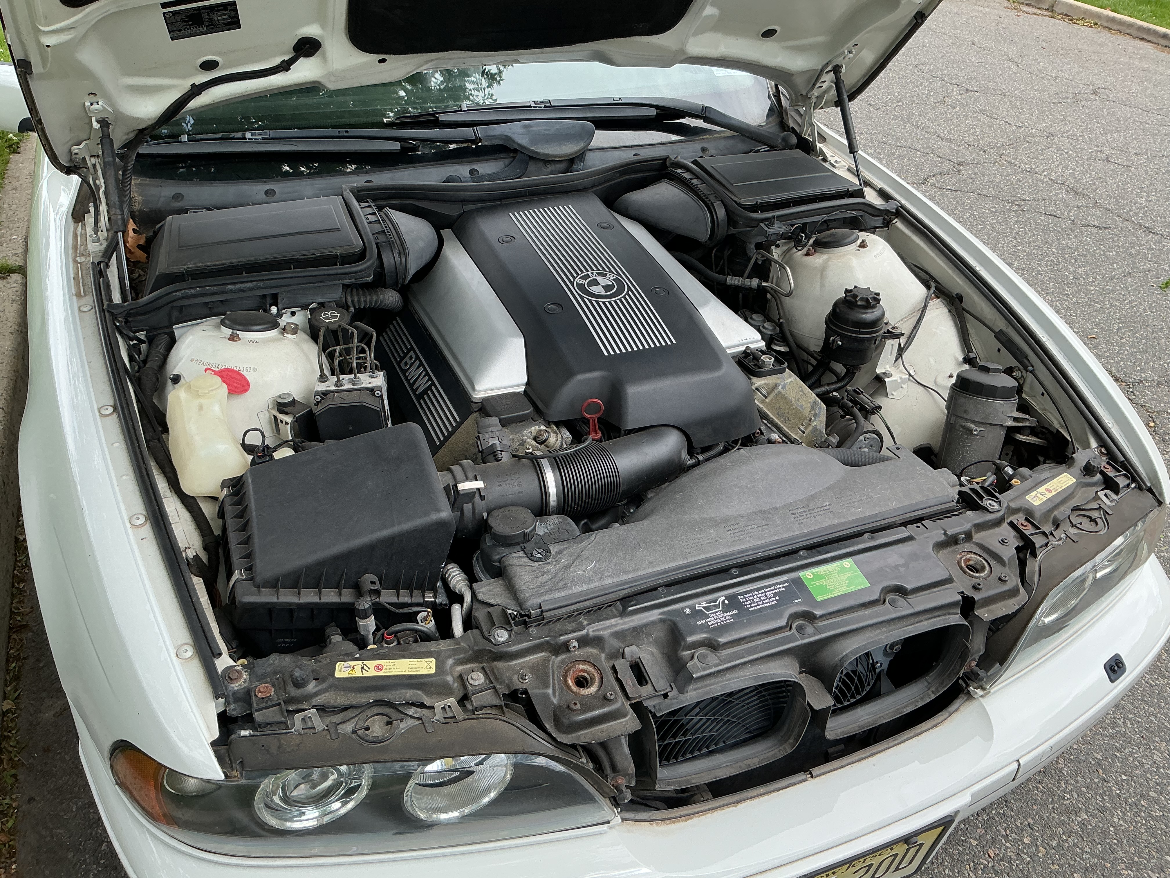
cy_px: 439
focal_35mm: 29
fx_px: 980
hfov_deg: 61.7
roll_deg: -3.2
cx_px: 585
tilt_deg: -31.6
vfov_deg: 48.2
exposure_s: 1/300
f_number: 1.8
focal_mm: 3
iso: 25
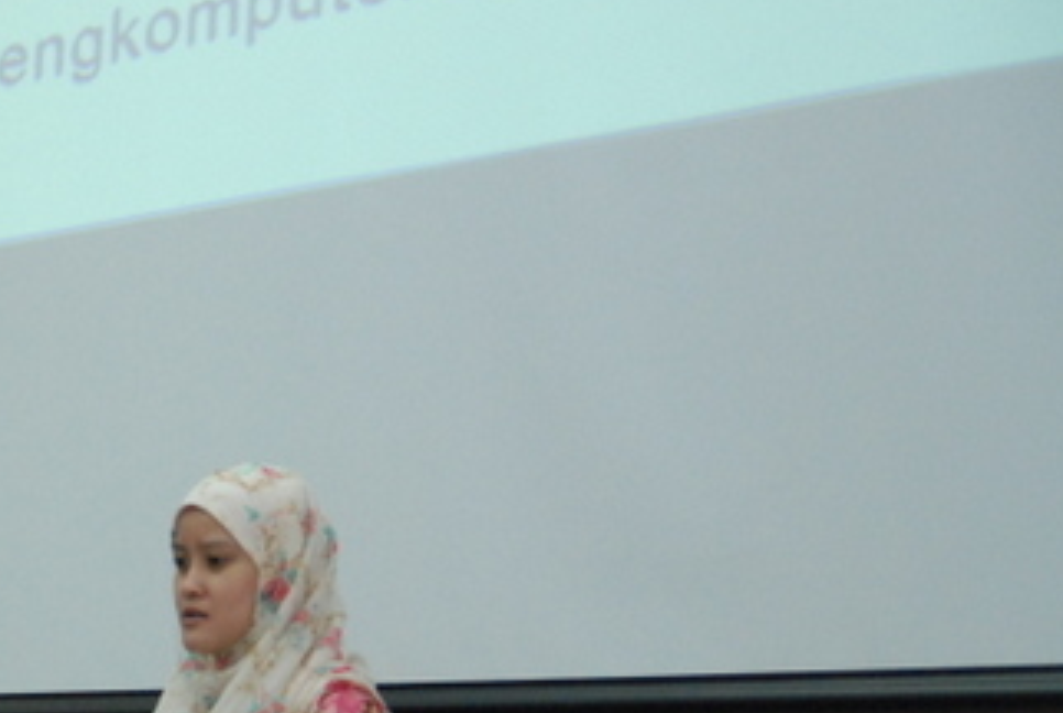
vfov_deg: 9.2
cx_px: -211
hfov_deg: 13.4
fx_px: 4408
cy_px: 597
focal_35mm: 149
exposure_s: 1/125
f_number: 3.2
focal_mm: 40
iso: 1250
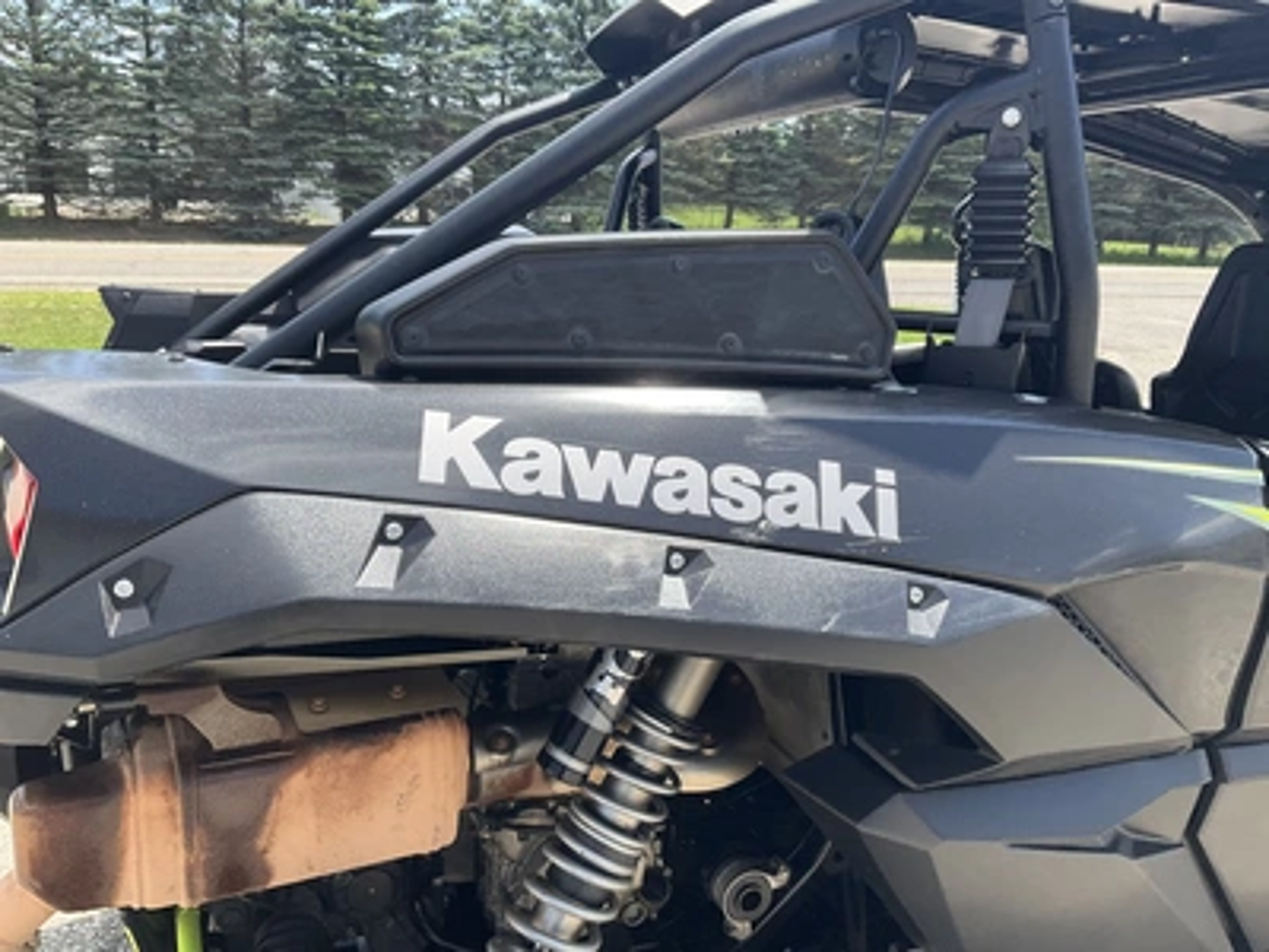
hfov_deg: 61.7
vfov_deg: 48.2
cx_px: 634
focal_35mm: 29
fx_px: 1063
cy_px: 476
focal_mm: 3
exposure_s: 1/519
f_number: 1.8
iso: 25
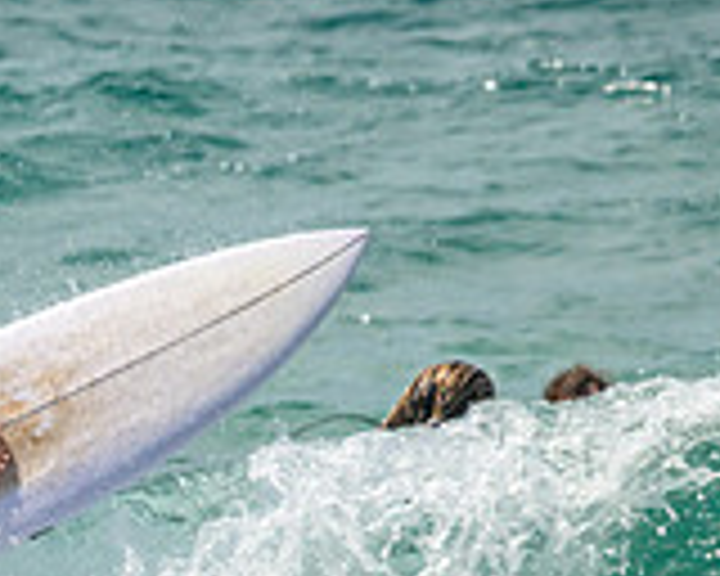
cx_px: -491
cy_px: 506
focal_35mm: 2195
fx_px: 46774
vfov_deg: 0.7
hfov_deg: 0.9
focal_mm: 510
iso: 640
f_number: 11
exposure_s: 1/2000
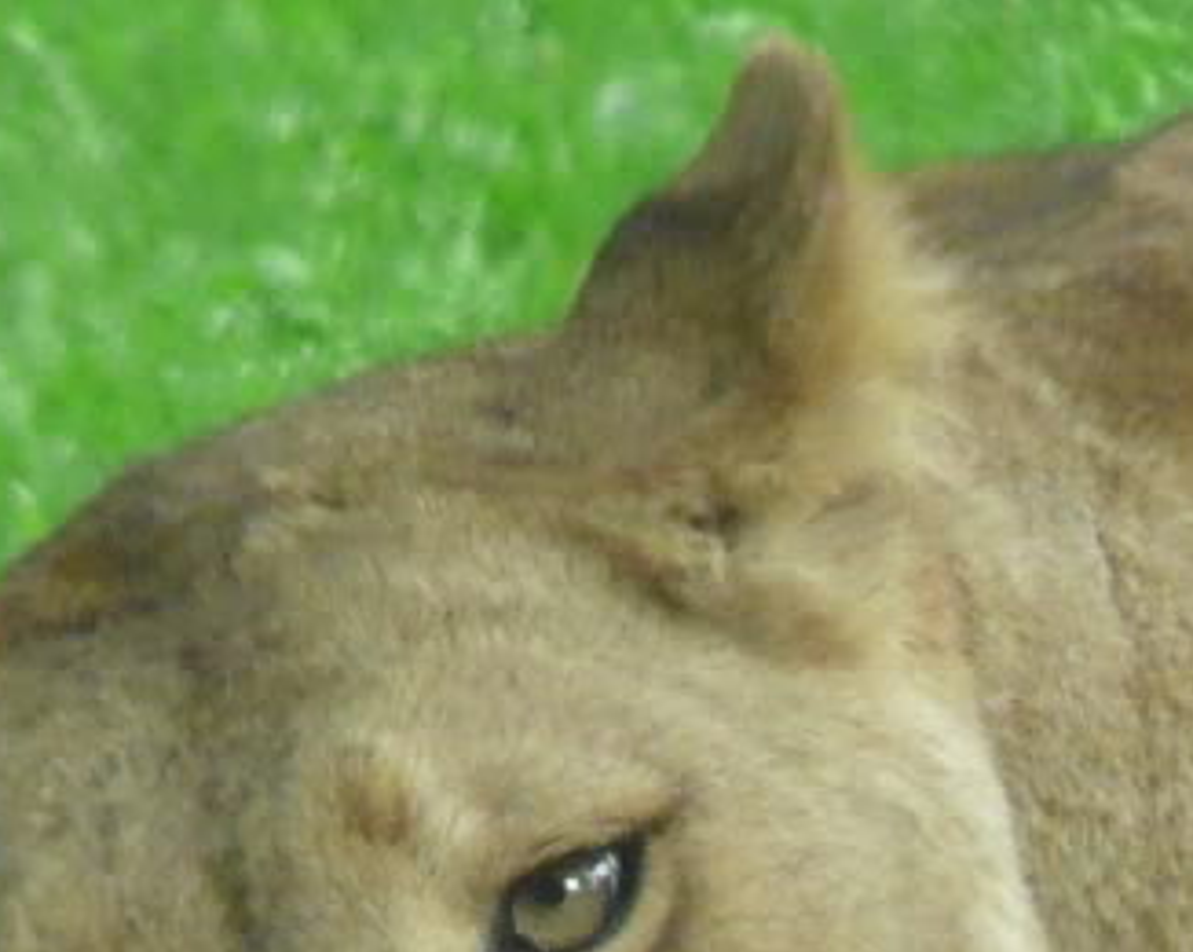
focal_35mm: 2465
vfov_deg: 0.6
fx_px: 86931
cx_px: 534
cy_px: 1109
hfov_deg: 0.8
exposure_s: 1/200
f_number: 4.2
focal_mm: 82.8
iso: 400
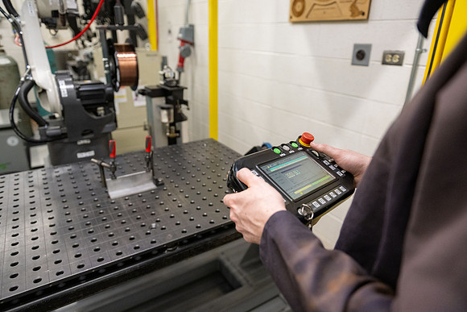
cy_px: 156
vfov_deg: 53.2
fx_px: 311
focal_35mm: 24
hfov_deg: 73.7
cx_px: 234
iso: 2500
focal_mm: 24
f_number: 2.8
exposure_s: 1/640
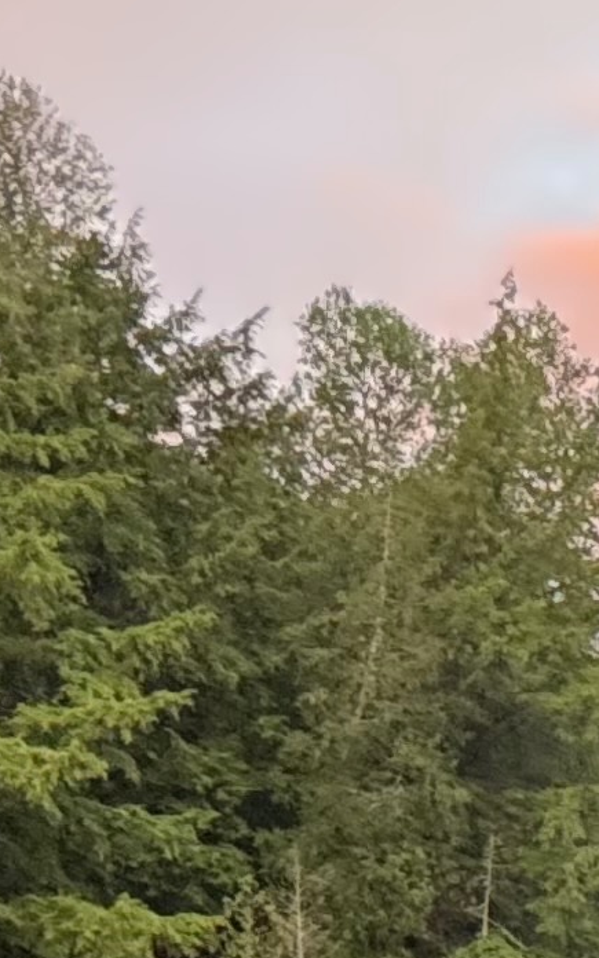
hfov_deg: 13.8
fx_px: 2246
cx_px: 1029
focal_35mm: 86
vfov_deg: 20.1
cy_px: 1518
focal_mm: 2.22
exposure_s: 1/60
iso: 500
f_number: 2.2
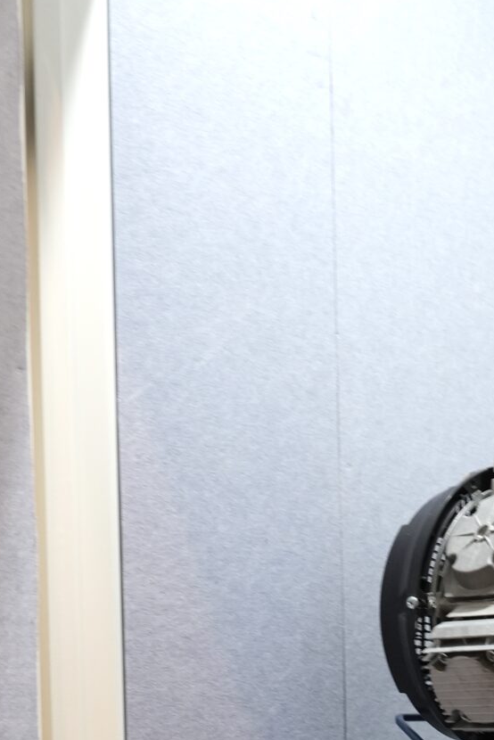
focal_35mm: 74
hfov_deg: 18.2
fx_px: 1522
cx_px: 412
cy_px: 802
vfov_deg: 25.5
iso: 1250
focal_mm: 24
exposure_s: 1/30
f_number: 6.3
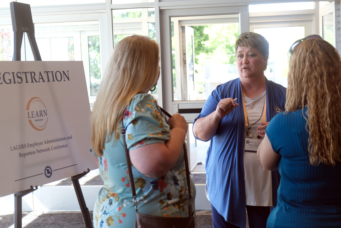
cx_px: 170
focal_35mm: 59
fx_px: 559
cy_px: 114
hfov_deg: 33.9
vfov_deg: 23.0
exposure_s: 1/180
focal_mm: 39
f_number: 3.6
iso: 800
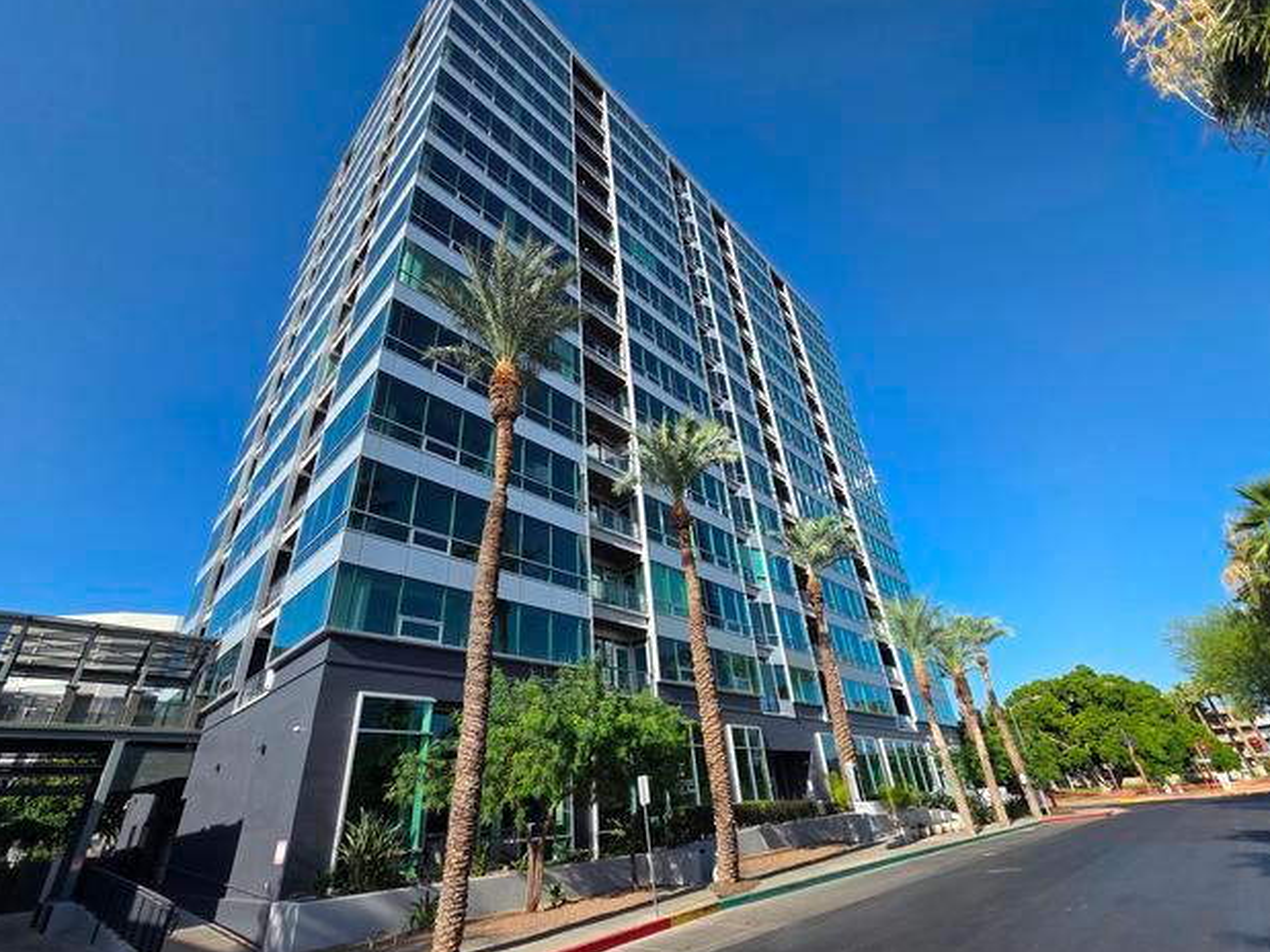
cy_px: 505
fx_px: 514
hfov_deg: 102.1
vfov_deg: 85.6
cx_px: 639
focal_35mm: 14
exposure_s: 1/1505
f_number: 2.2
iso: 50
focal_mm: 2.2
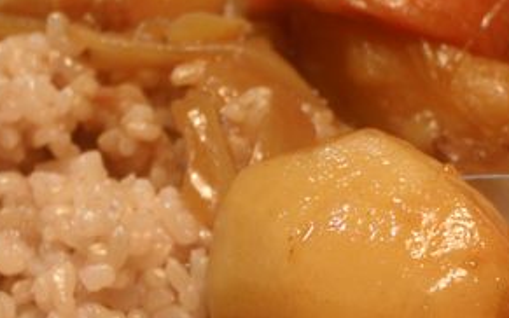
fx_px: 874
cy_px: 271
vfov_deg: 20.3
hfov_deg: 32.5
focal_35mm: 63
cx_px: 255
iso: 100
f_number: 4.1
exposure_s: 1/3
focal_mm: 6.53
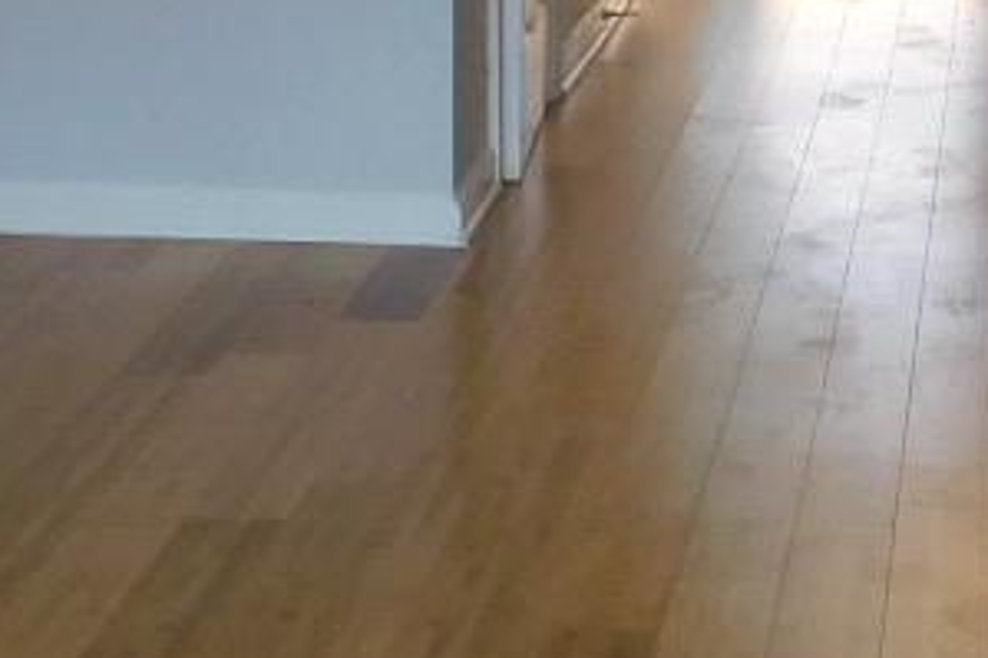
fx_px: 3511
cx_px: 975
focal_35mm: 128
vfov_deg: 10.6
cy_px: -63
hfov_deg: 15.7
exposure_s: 1/80
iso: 125
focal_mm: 4
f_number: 3
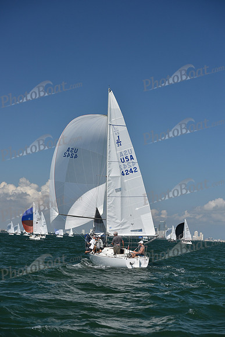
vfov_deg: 28.8
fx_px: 656
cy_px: 168
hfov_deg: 19.5
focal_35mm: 70
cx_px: 112
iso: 250
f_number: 5.6
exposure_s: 1/1250
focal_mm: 70
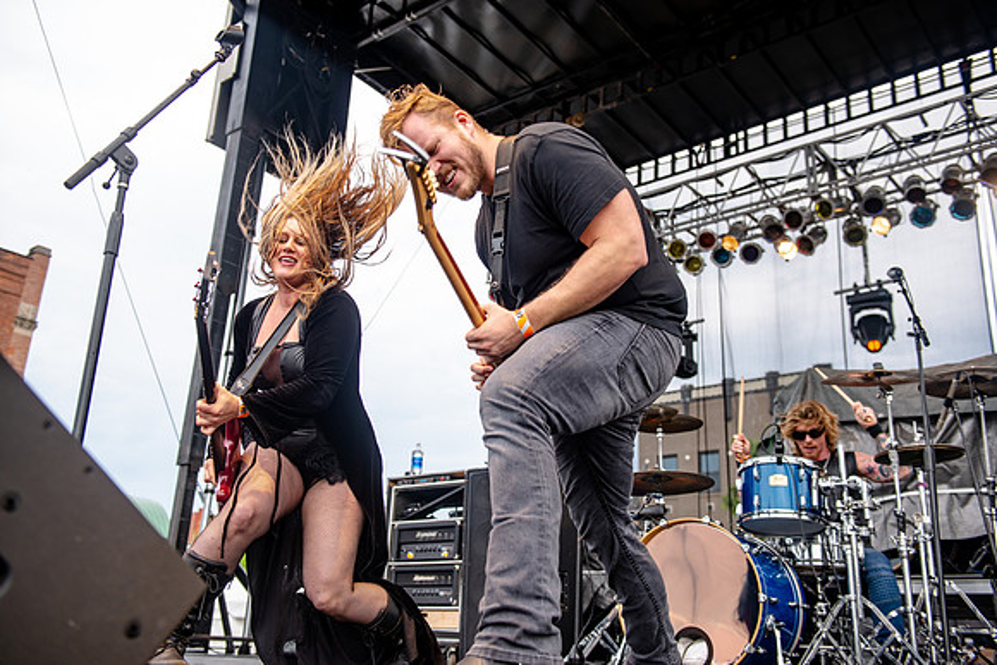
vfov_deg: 38.9
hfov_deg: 55.8
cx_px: 498
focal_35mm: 34
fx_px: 942
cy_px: 332
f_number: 3.2
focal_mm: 34
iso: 125
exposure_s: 1/320
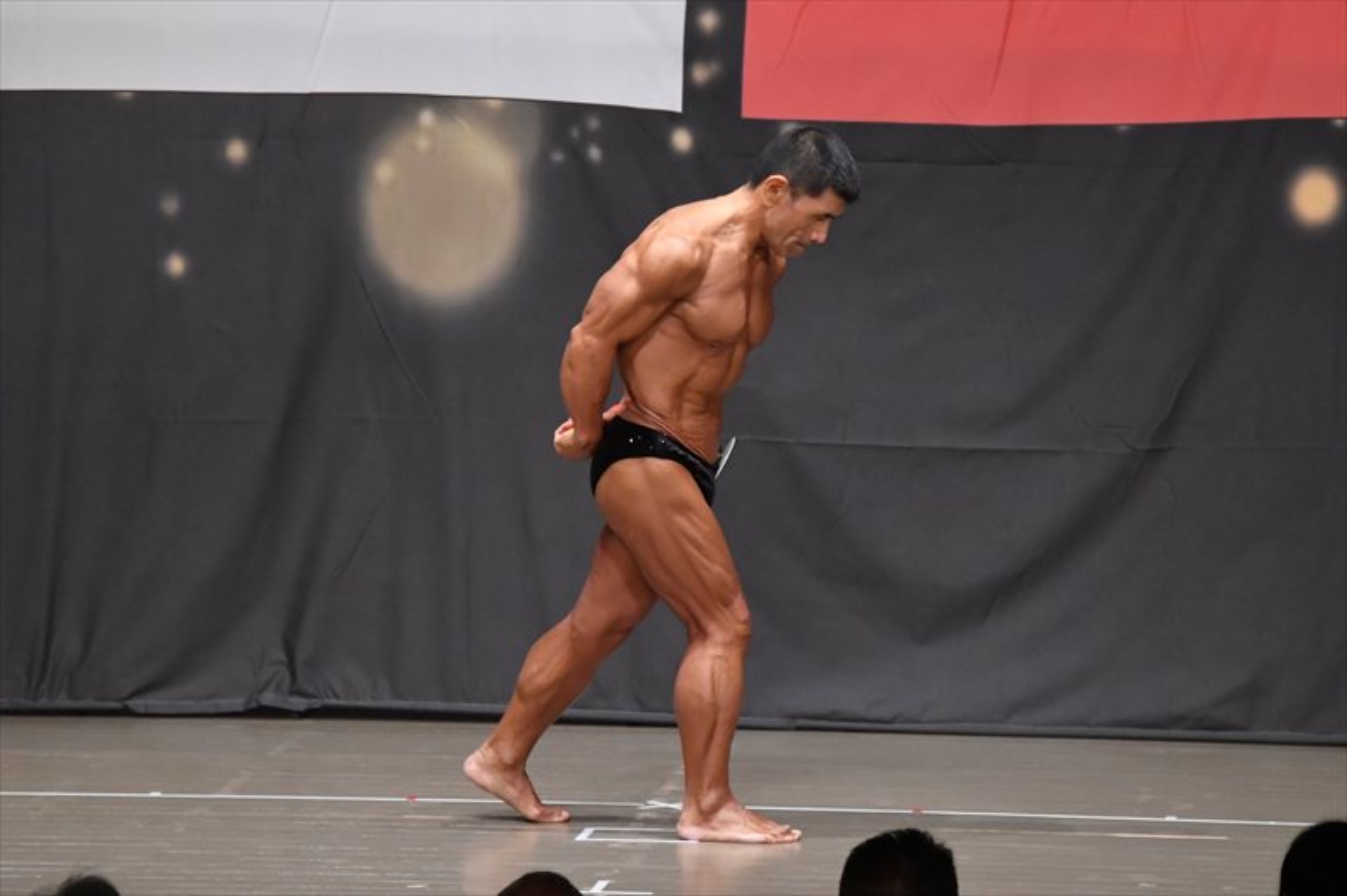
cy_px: 448
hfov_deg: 8.1
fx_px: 9537
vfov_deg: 5.4
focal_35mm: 255
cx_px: 674
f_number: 5.6
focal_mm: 170
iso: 6400
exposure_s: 1/400
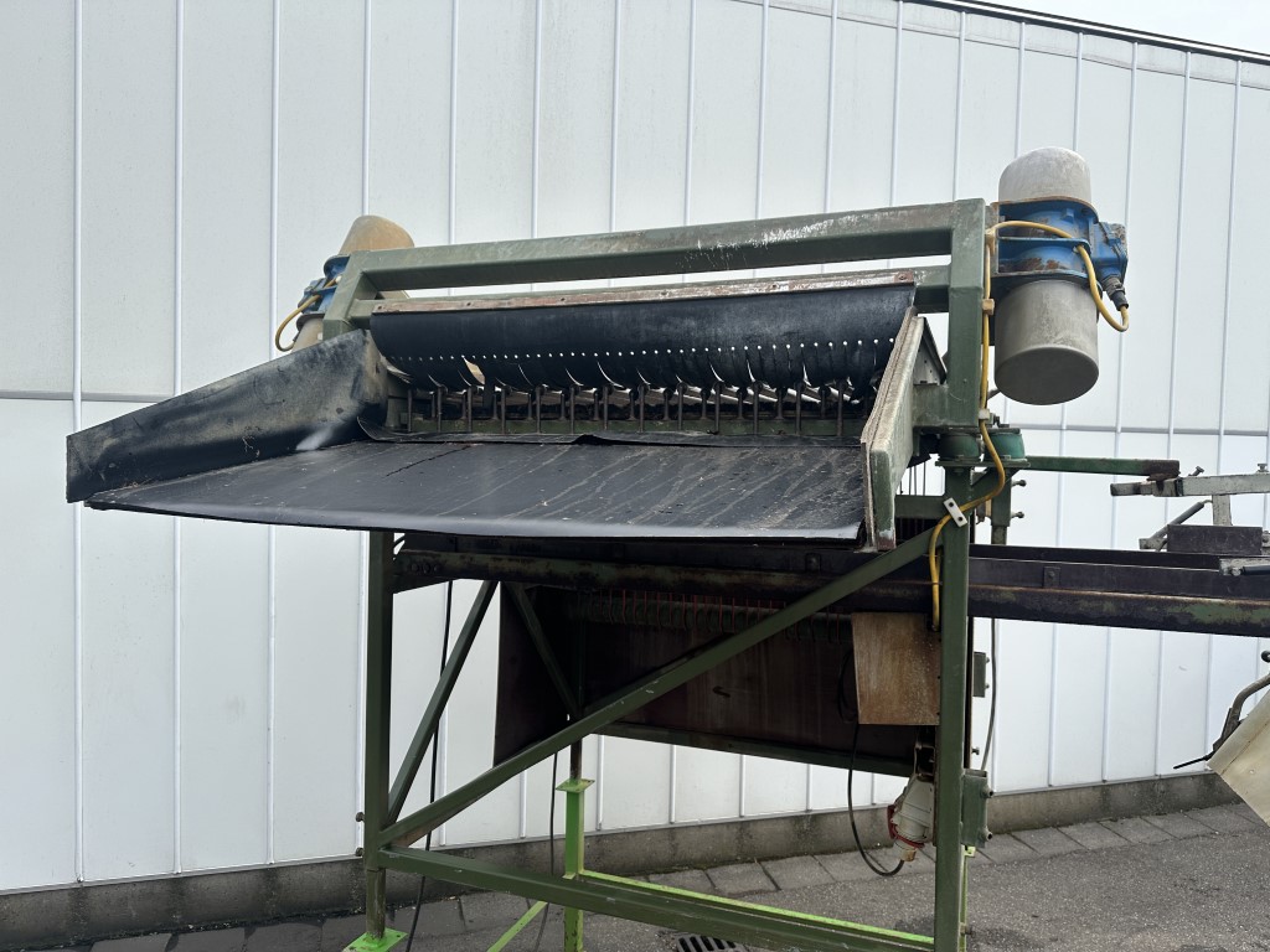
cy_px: 476
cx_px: 635
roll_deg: -1.5
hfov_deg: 71.6
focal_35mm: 24
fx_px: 881
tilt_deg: -6.2
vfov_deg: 56.8
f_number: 1.78
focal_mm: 6.86
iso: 80
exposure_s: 1/1845
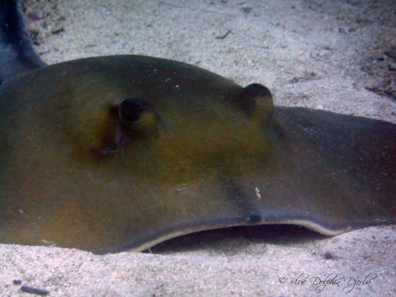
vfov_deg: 5.0
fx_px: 3432
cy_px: 148
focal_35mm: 300
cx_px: 198
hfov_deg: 6.6
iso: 200
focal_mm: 49.2
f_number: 4.9
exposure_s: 1/60
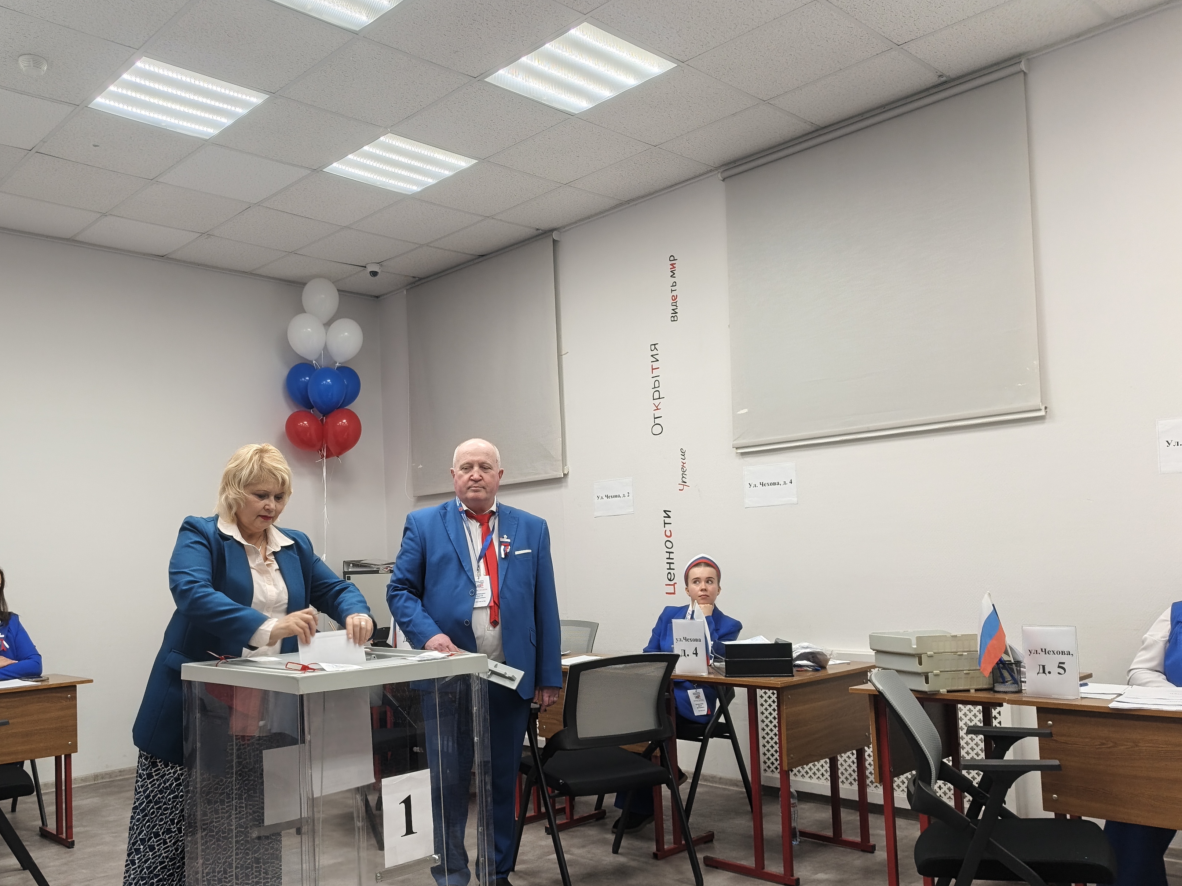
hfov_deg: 60.8
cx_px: 444
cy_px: 531
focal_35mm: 29
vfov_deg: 47.9
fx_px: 990
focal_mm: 5.56
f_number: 1.8
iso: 155
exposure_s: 1/100
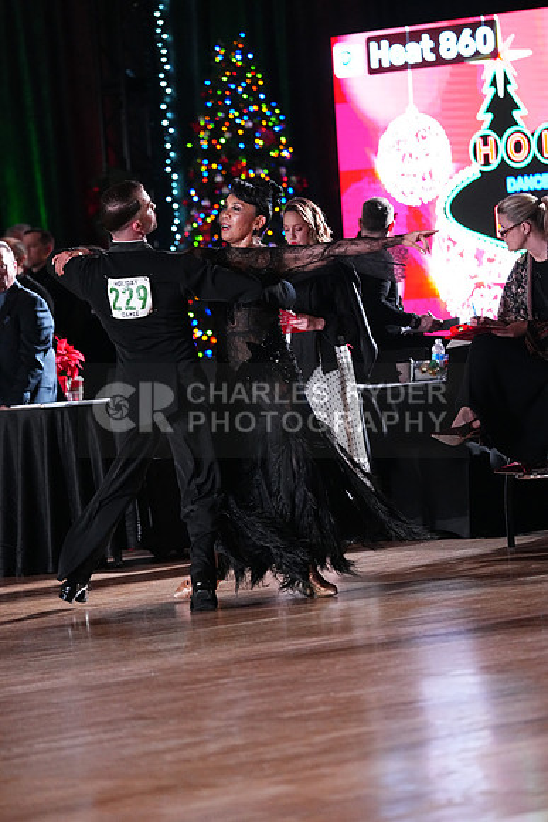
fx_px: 3970
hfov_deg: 7.9
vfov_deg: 11.8
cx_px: 274
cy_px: 411
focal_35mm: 174
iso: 8000
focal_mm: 174
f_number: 4
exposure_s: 1/400
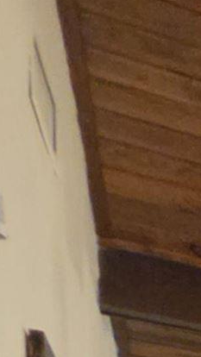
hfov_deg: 5.8
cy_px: 794
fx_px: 994
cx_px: 1102
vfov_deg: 14.9
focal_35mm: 105
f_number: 1.9
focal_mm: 2.2
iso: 500
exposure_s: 1/60
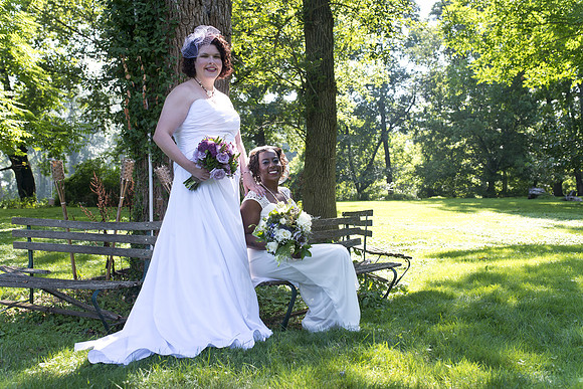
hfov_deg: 54.4
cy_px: 194
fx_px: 567
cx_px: 292
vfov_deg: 37.9
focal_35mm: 35
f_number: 4
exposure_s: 1/400
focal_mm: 35
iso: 320
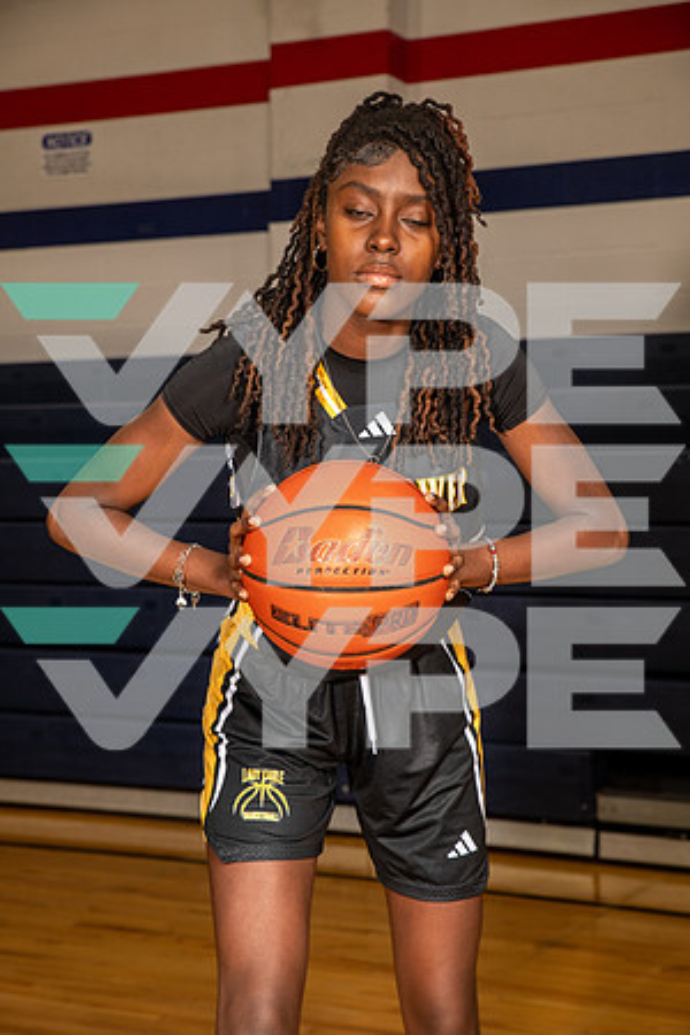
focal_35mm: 65
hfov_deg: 20.9
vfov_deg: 31.0
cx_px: 345
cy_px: 518
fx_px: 1869
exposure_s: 1/320
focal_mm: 65
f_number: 7.1
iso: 400
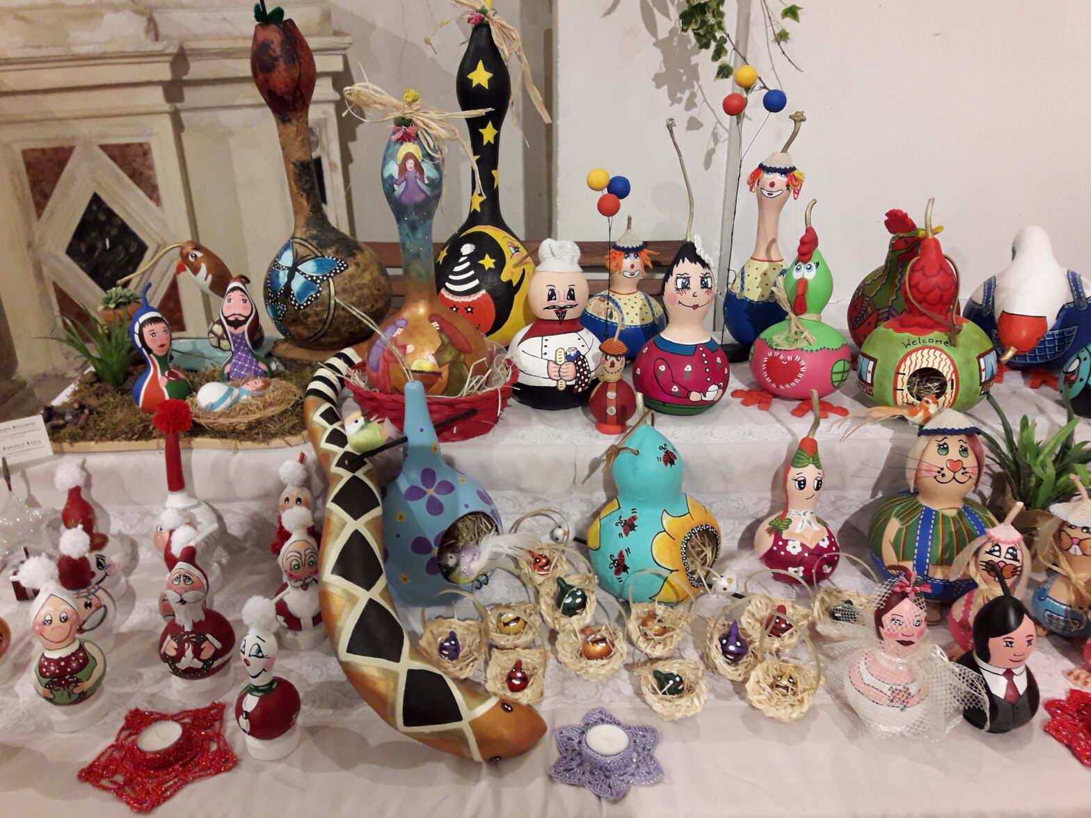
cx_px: 546
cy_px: 409
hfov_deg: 63.4
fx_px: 882
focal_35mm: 28
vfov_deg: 49.7
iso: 160
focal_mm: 3.7
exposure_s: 1/33
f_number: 1.9
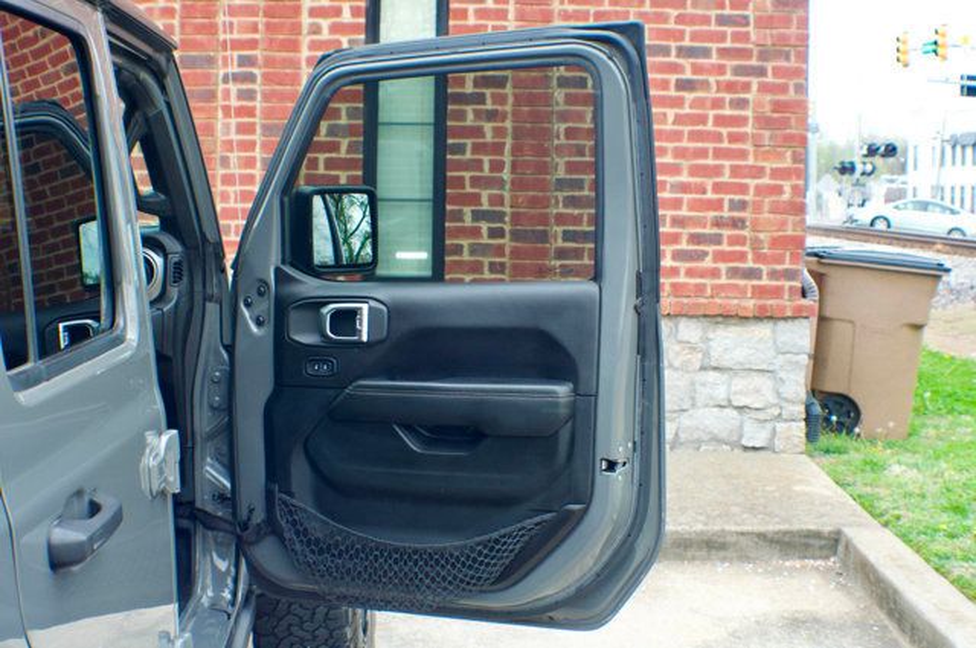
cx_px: 488
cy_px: 324
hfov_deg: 27.0
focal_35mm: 75
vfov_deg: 18.1
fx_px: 2031
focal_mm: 50
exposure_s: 1/160
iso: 1000
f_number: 6.3
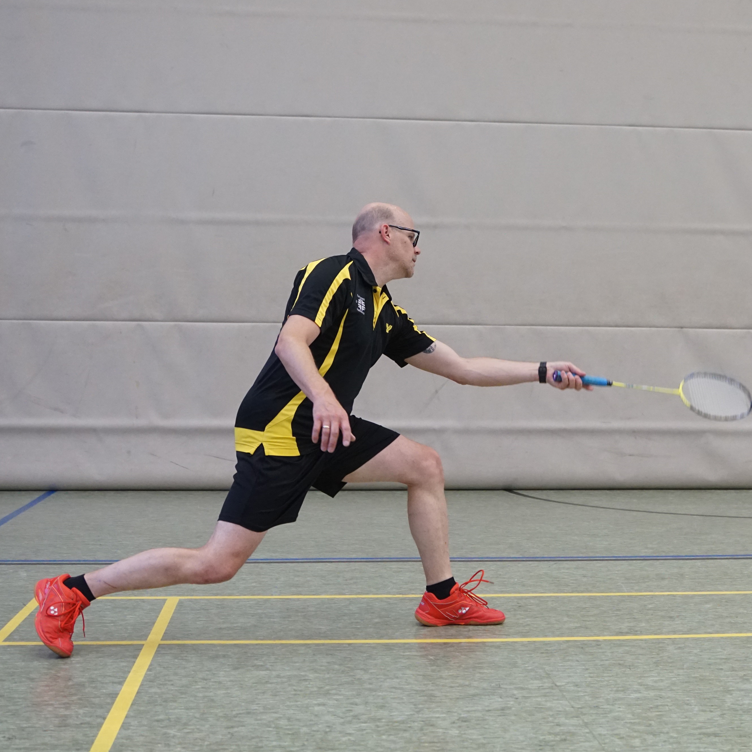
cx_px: 507
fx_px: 1229
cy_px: 378
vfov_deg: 34.0
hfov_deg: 33.7
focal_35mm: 50
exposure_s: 1/200
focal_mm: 26
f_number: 2.8
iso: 1600
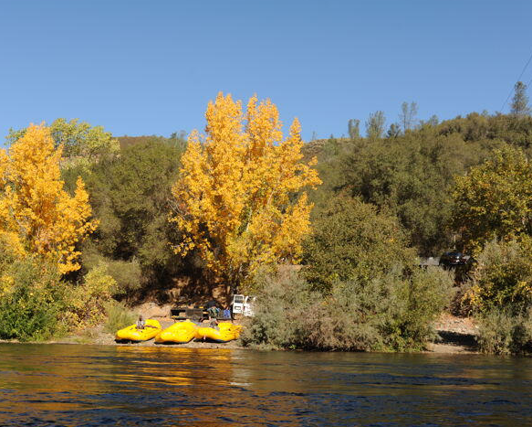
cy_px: 237
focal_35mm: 45
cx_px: 230
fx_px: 709
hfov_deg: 41.1
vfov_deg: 33.4
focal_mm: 35
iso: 320
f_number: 9
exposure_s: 1/640
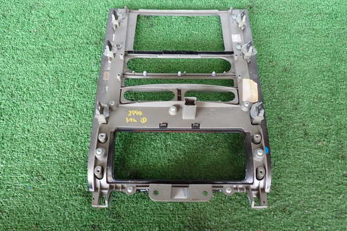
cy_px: 110
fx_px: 289
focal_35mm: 30
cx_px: 176
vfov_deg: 43.6
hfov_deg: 61.9
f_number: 2.2
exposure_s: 1/60
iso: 200
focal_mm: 5.05
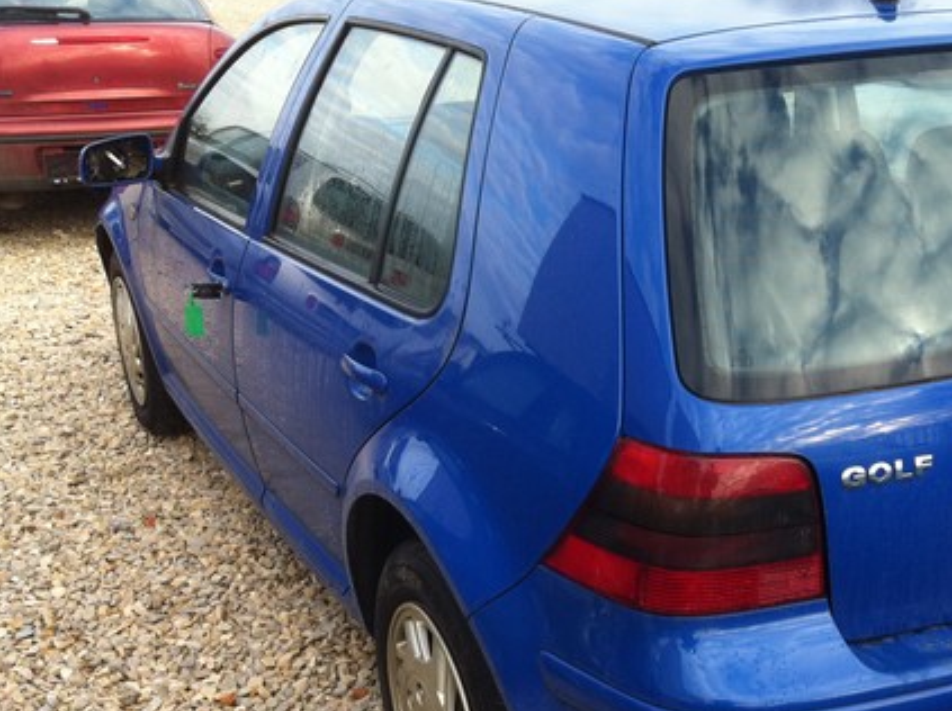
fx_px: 1456
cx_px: 666
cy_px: 470
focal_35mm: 53
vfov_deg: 27.3
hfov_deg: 35.7
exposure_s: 1/179
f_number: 2.8
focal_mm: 3.85
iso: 80
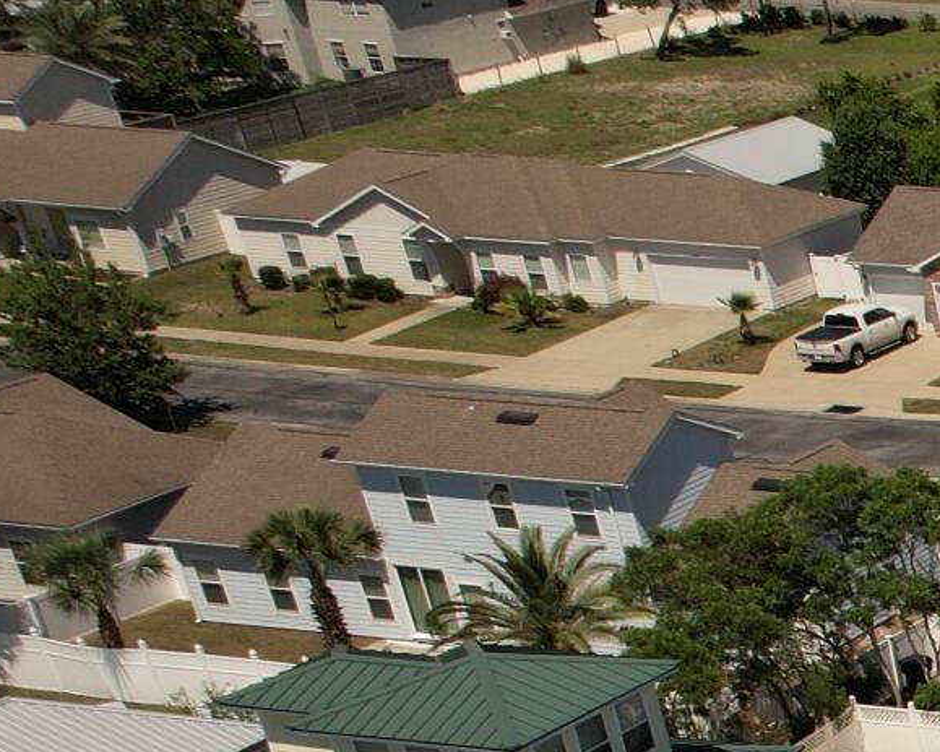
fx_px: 2976
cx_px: 2365
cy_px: 1234
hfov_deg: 12.9
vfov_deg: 13.3
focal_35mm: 107
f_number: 2.8
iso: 100
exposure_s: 1/1000
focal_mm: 8.38
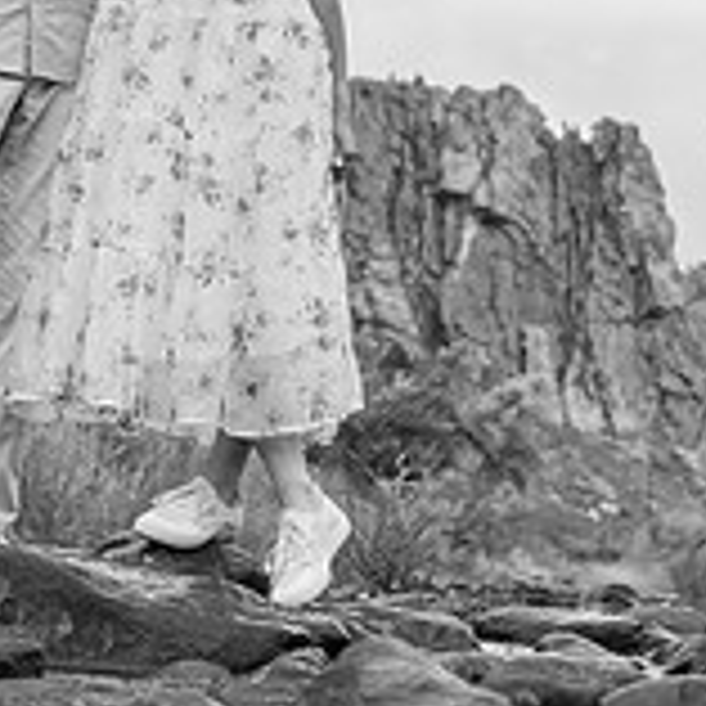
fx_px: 1961
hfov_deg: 20.3
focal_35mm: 85
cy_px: 45
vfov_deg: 19.9
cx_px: 184
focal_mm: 35
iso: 250
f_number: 2.8
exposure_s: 1/250
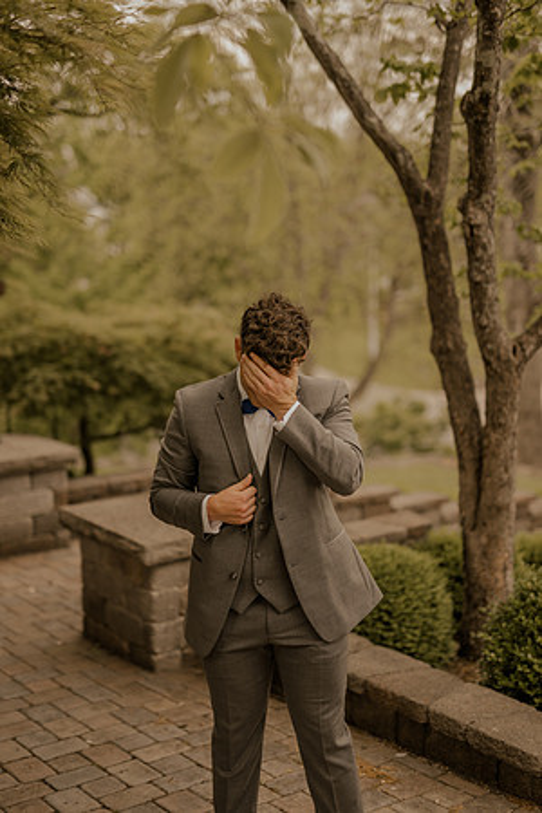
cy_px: 406
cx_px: 271
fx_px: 1129
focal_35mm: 50
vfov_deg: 39.6
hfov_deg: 27.0
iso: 100
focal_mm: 50
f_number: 2.2
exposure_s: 1/640
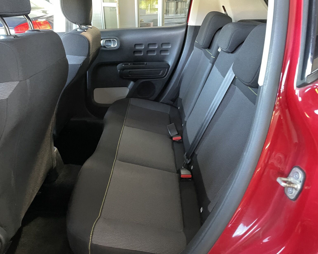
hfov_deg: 62.2
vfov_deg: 51.5
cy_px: 124
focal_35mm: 28
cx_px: 160
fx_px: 264
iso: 640
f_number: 1.6
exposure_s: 1/40
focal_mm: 4.2
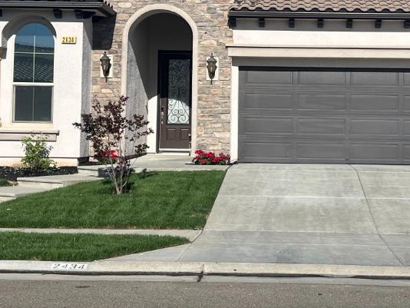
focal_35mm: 73
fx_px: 865
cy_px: 88
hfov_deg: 26.5
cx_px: 286
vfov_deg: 20.1
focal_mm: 5.1
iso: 50
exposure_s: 1/5556
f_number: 1.6
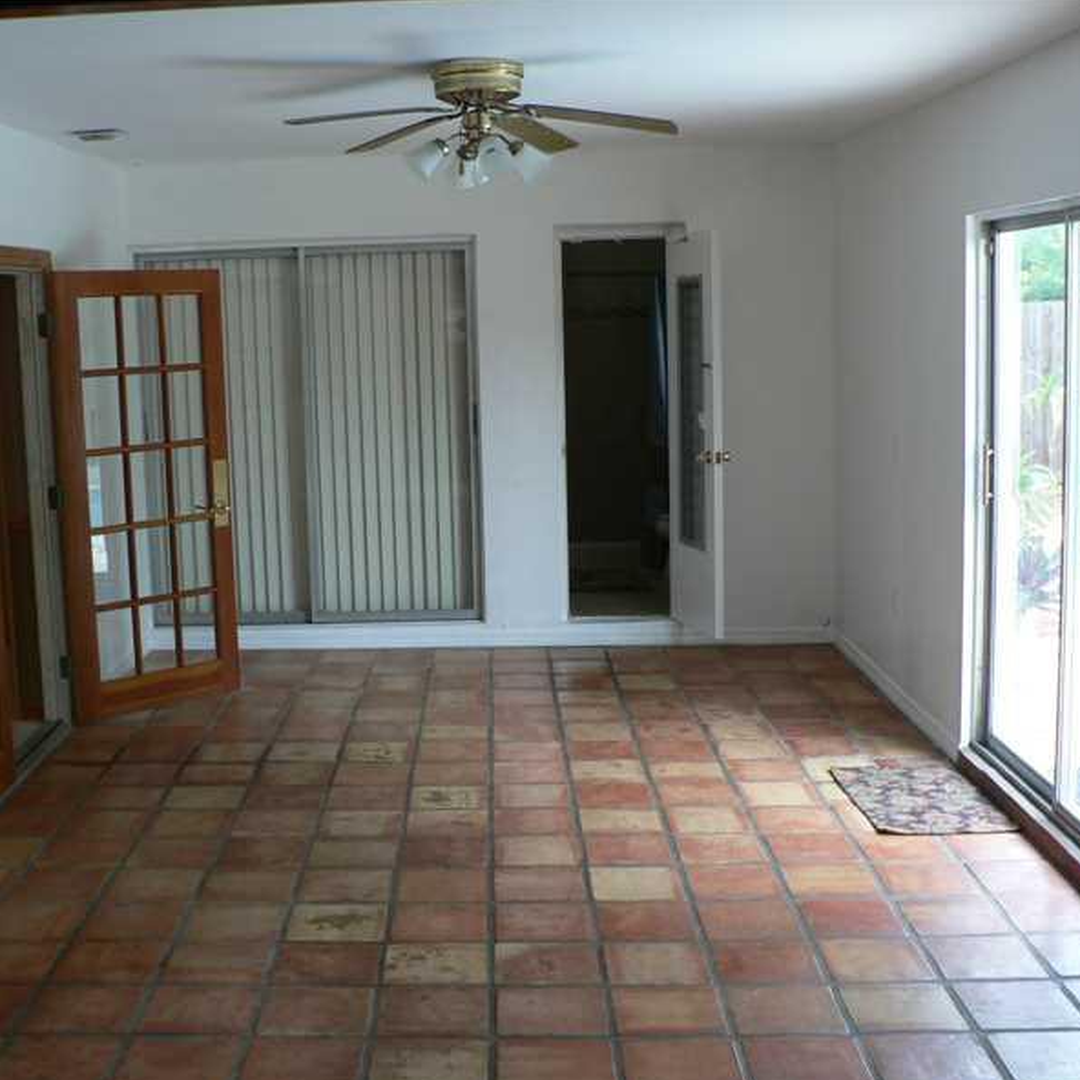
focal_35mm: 43
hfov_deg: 39.1
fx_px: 1518
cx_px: 494
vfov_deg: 39.2
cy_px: 544
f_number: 2.8
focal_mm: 6
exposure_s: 1/30
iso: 80
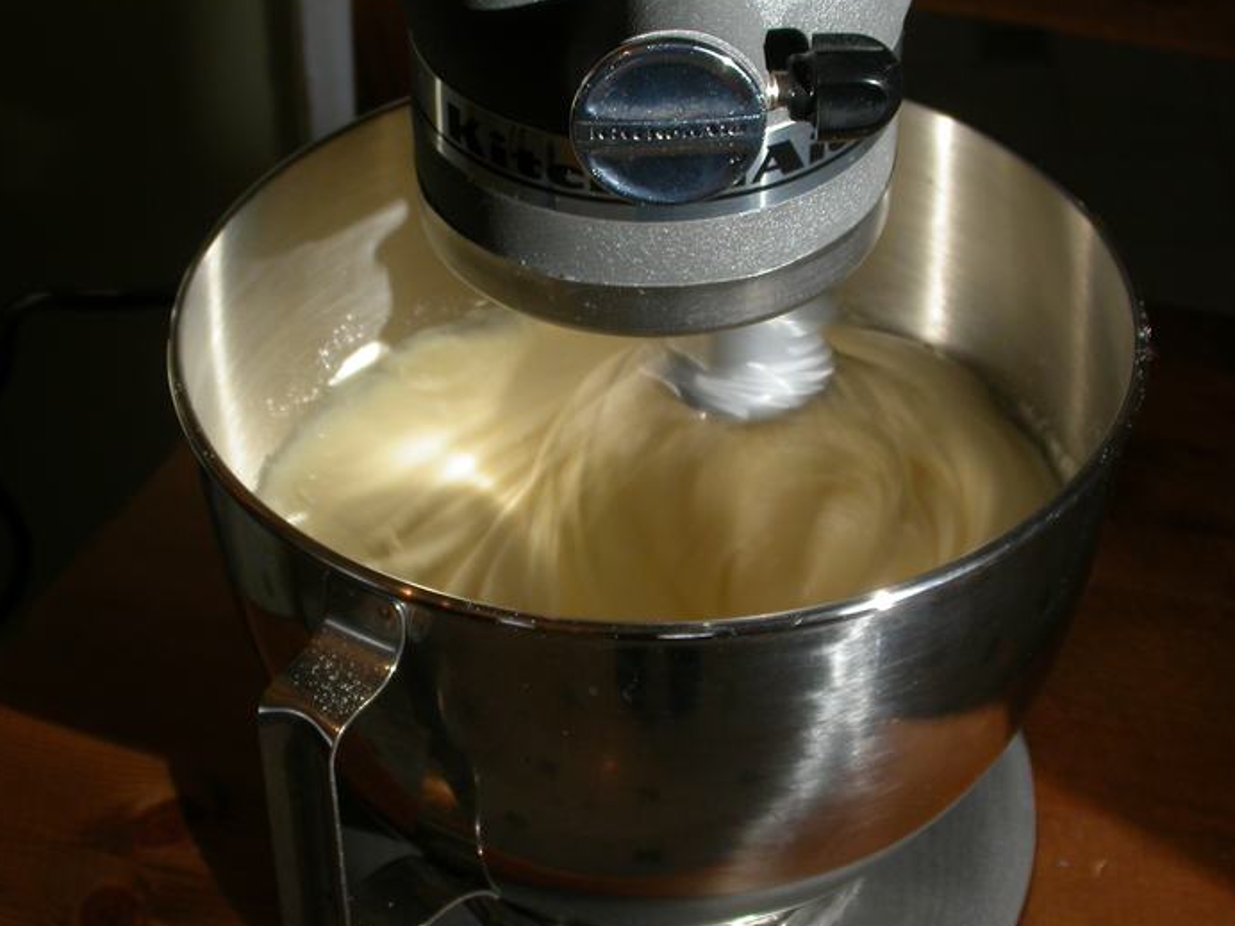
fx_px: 3175
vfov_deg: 16.6
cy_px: 460
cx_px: 532
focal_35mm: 89
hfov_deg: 22.0
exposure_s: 1/30
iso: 100
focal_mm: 16
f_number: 3.4
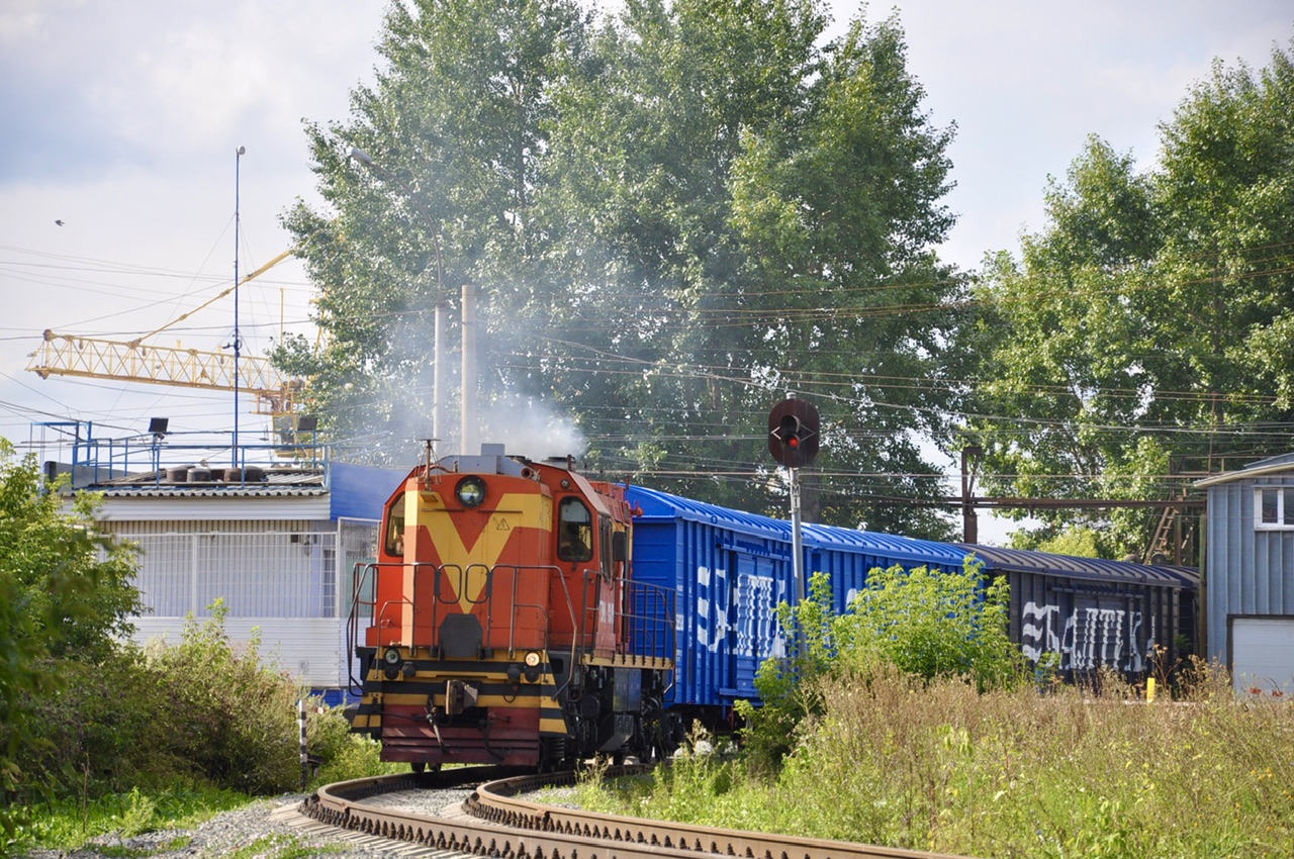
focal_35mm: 158
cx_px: 647
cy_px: 430
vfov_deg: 8.7
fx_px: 5654
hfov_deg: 13.1
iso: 450
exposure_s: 1/1000
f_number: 5.6
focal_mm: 105
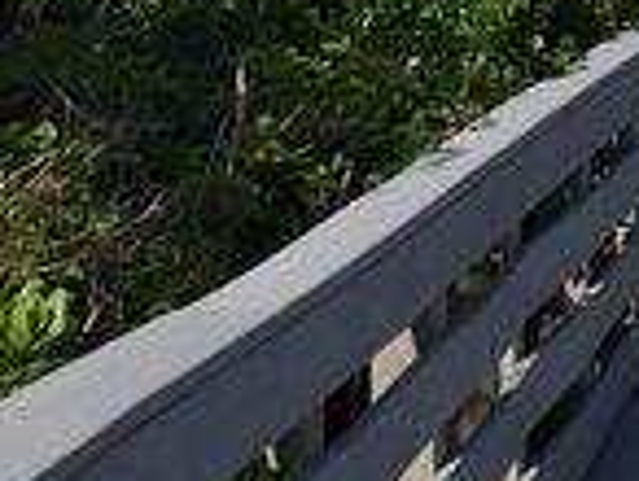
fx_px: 2348
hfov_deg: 13.9
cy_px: -136
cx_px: 1116
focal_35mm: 127
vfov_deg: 11.4
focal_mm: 4.15
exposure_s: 1/3597
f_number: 2.2
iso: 32
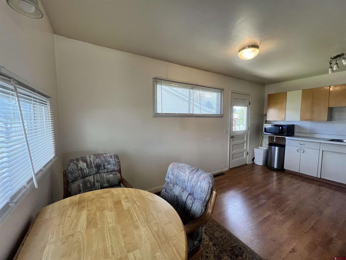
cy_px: 130
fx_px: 130
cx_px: 173
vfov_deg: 89.9
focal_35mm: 13
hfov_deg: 106.2
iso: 80
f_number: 1.8
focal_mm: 1.57
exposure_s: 1/120
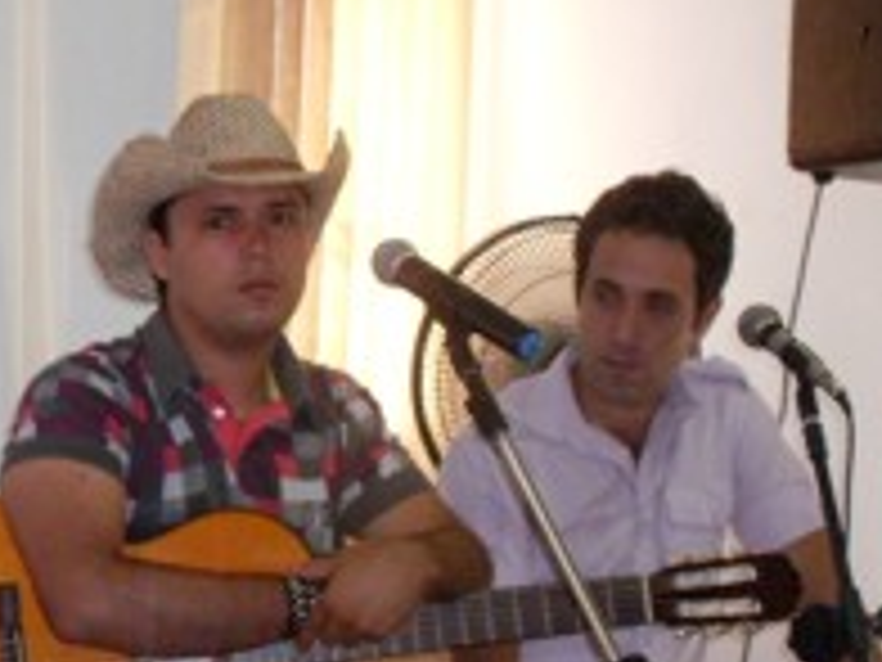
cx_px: -4
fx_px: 3185
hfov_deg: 15.5
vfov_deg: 11.8
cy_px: 439
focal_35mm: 125
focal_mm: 8.1
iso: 100
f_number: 3.1
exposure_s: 1/45
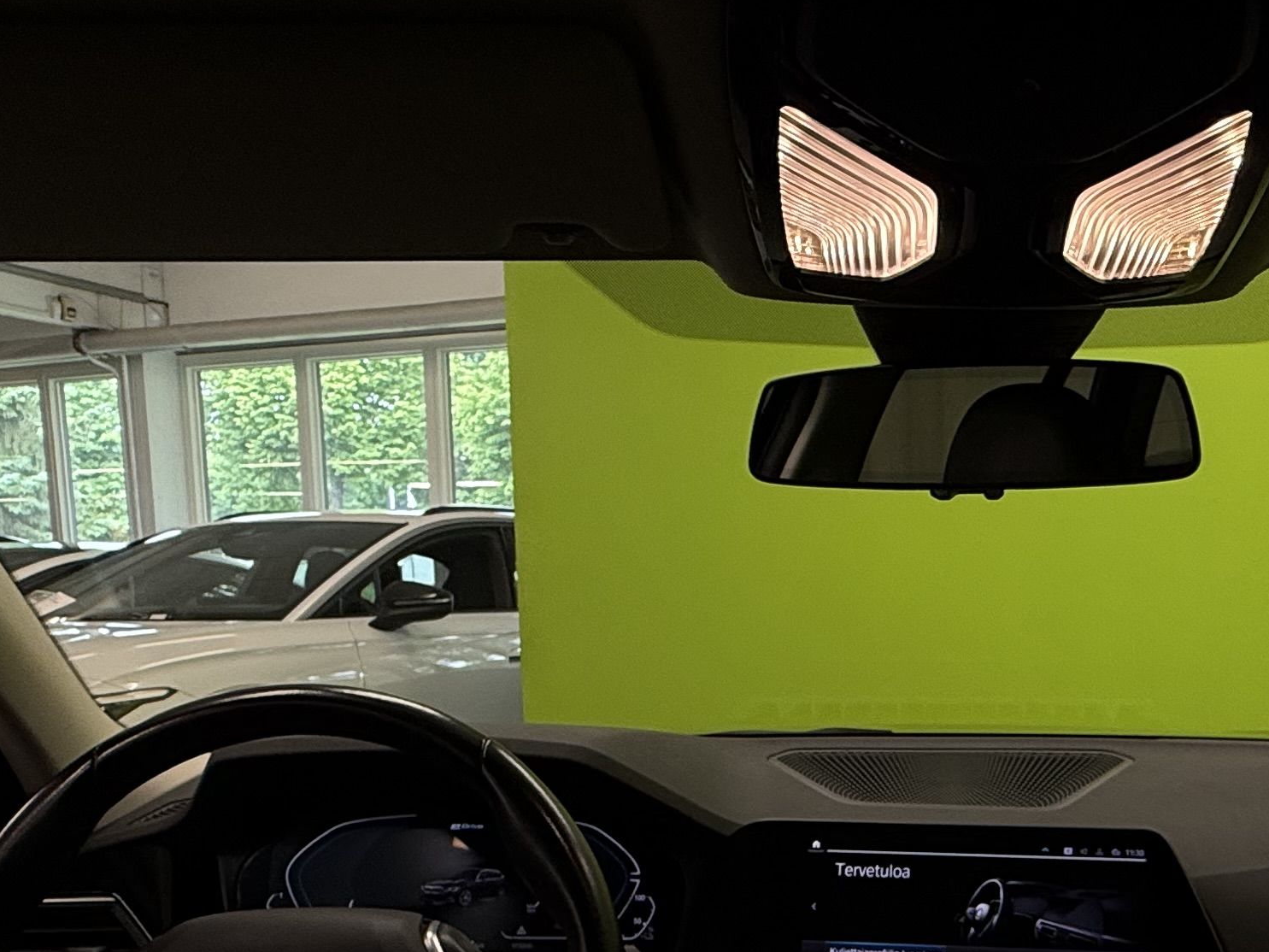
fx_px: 1393
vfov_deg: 36.1
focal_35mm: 38
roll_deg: +0.0
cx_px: 940
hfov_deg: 47.3
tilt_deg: -8.8
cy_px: 803
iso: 100
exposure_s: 1/100
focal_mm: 2.22
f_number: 2.2
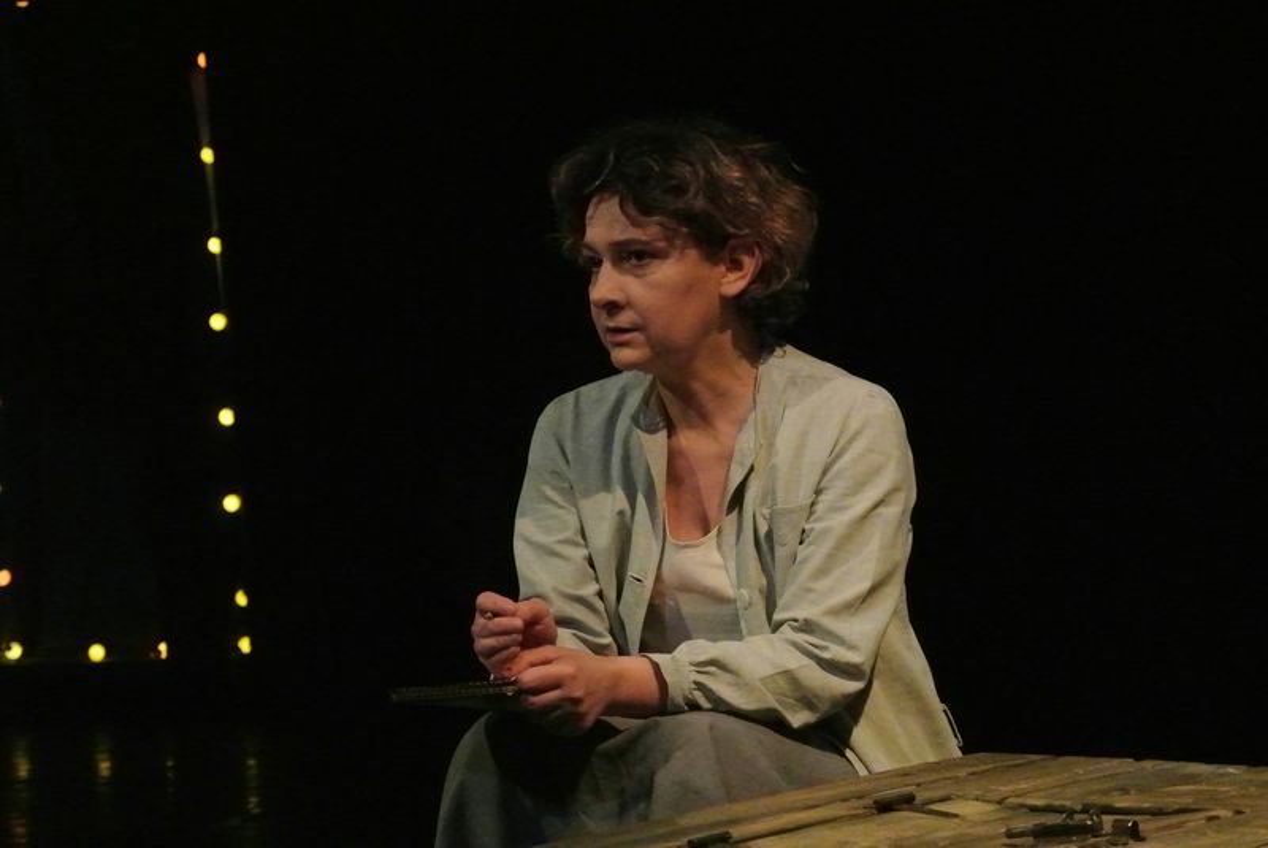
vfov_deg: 7.7
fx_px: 6310
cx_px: 634
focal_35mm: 179
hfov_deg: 11.5
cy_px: 424
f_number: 4.5
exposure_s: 1/80
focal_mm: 66.4
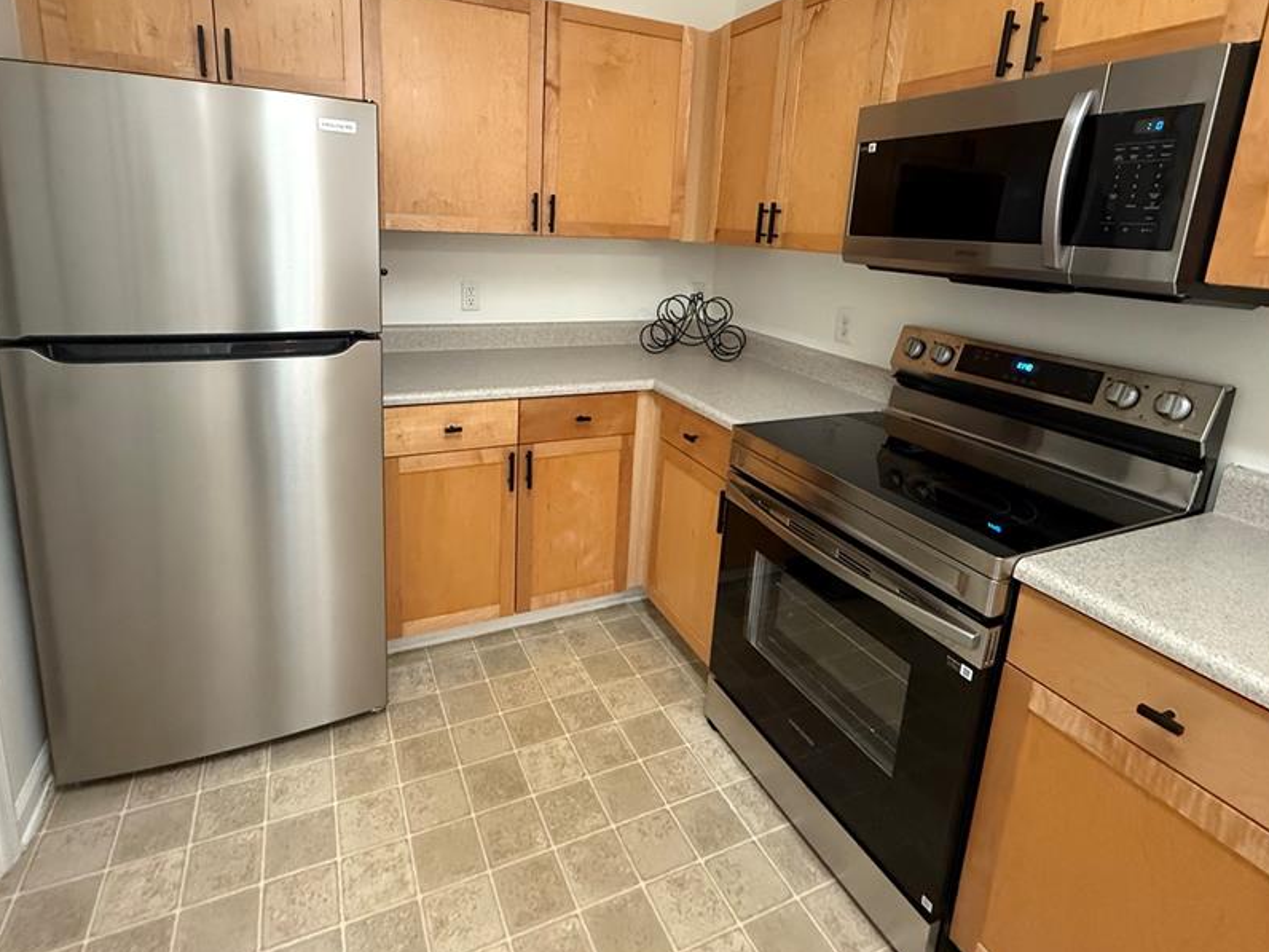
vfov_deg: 70.5
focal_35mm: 18
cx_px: 603
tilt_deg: -11.0
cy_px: 360
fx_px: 660
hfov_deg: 87.7
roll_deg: -2.5
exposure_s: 1/60
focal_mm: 2.22
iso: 800
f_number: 2.2
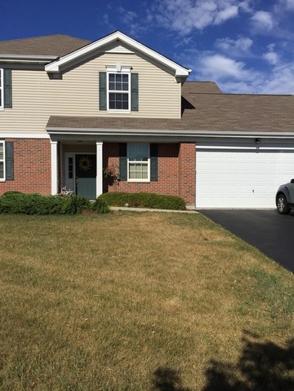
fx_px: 328
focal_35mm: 29
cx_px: 147
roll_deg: +0.0
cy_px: 196
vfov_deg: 61.7
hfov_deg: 48.2
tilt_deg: -3.6
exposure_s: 1/4950
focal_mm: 4.15
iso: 32
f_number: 2.2
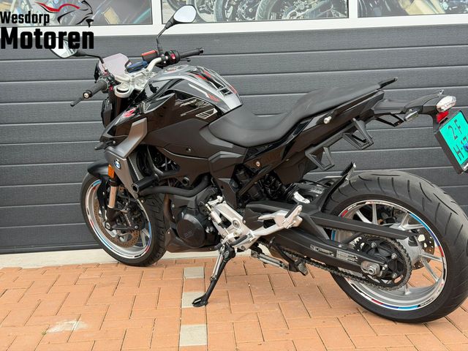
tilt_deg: -7.0
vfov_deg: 30.3
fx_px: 649
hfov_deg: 39.7
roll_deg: +2.7
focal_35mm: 48
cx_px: 234
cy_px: 176
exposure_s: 1/794
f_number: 1.78
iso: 80
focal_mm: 6.76
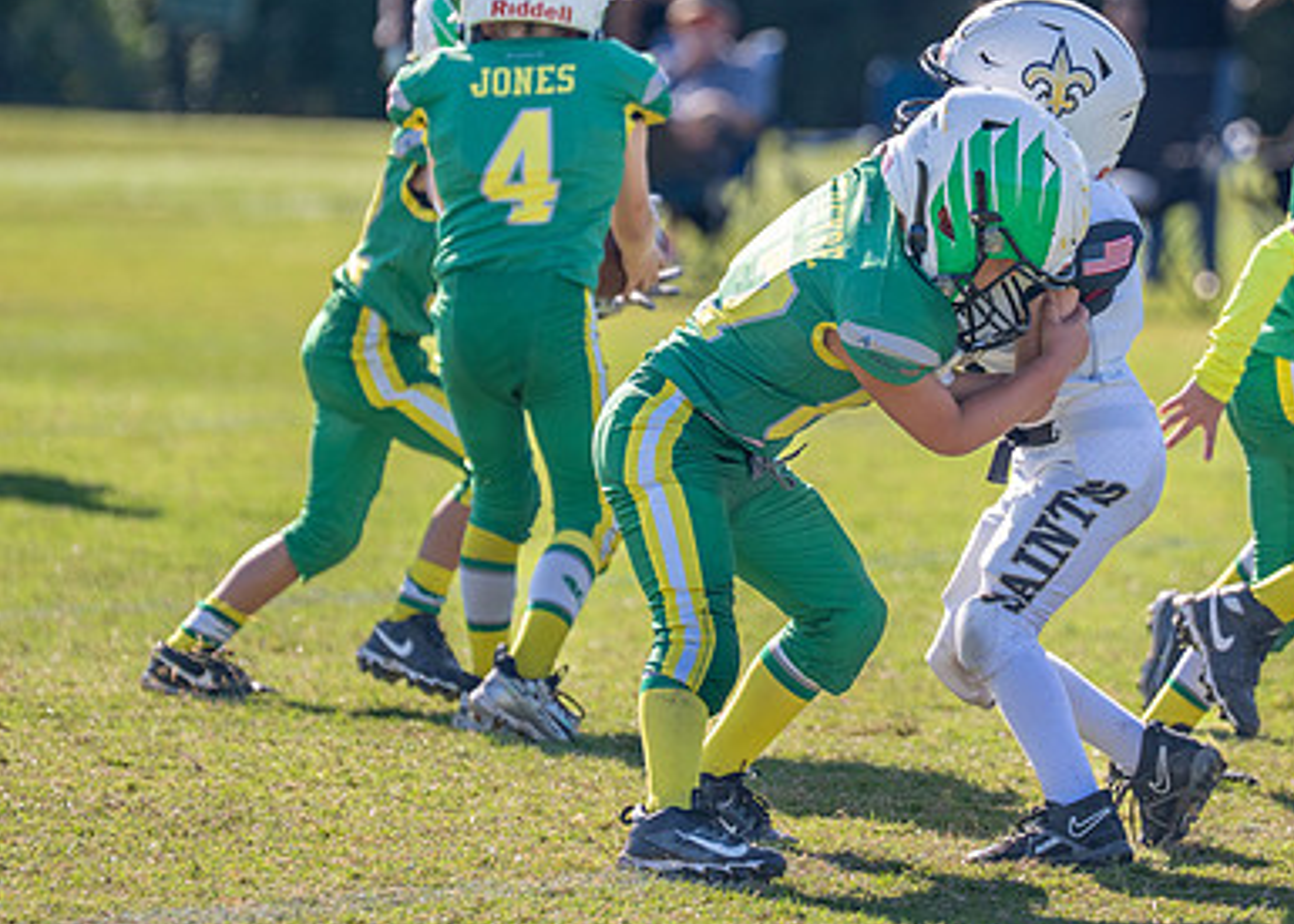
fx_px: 13377
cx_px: 739
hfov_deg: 5.5
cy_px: 319
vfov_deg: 4.0
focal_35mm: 364
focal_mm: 185
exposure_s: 1/2500
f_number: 2.8
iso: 250
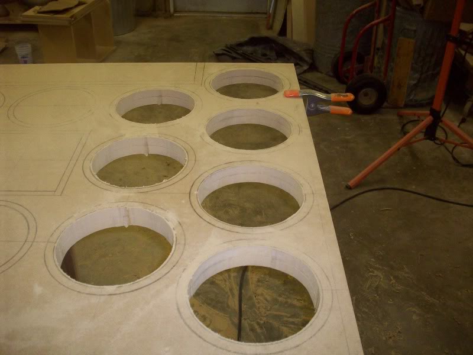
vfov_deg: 38.7
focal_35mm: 37
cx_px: 236
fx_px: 506
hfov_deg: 50.1
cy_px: 178
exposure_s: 1/64
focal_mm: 6.2
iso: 200
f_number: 2.8
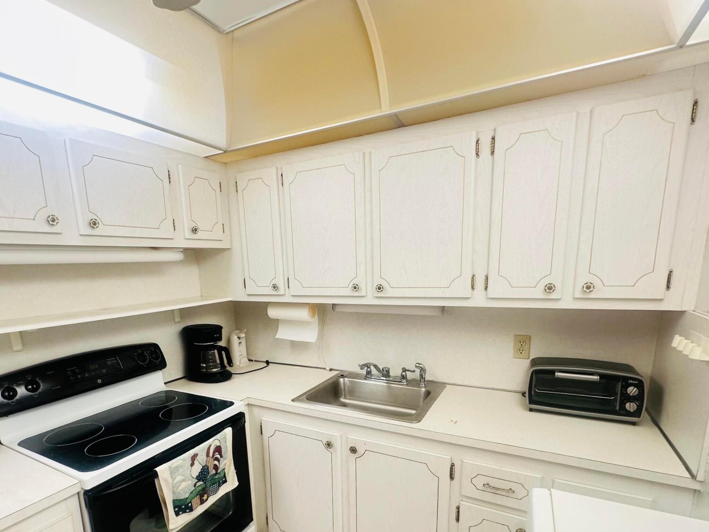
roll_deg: +1.9
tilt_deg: -10.9
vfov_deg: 67.3
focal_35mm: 19
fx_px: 389
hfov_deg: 84.5
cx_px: 325
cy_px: 342
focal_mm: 2.22
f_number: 2.2
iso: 200
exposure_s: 1/60
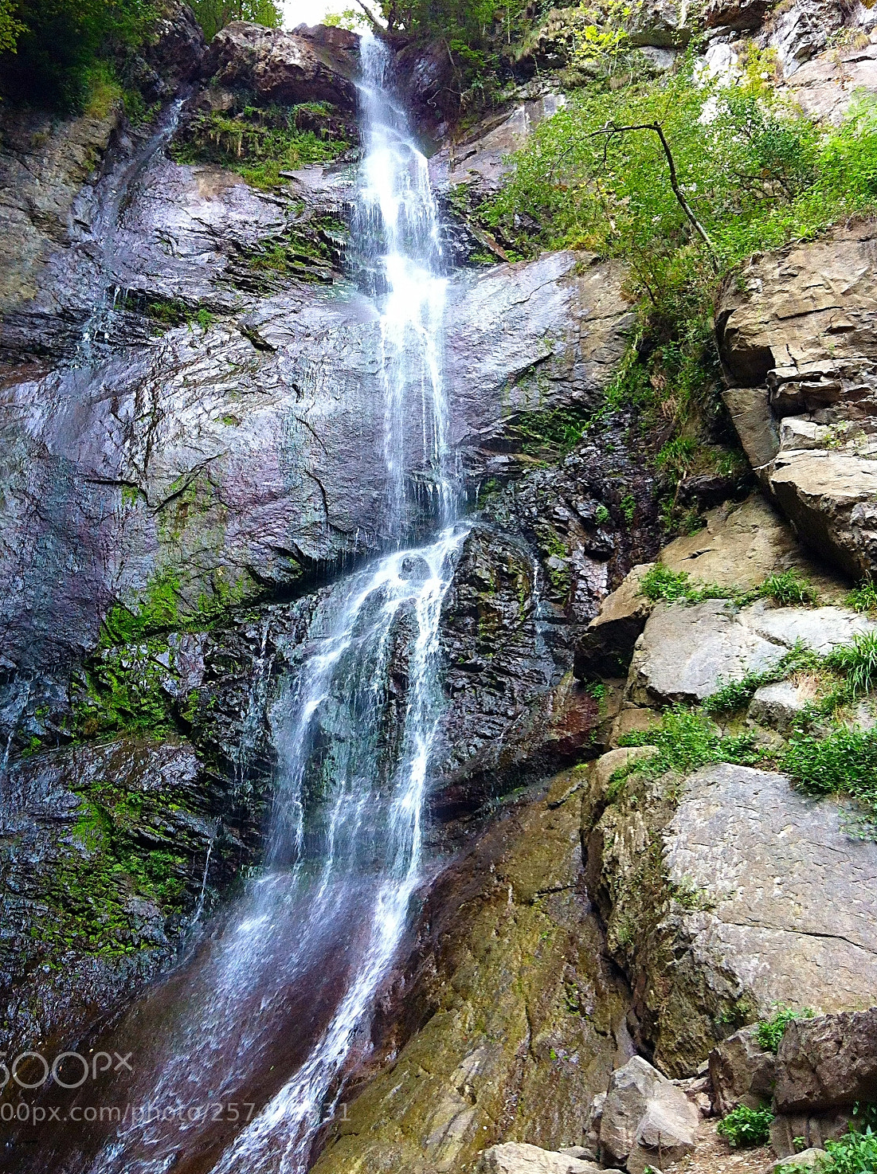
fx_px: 1287
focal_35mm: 38
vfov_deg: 49.0
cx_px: 411
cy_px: 538
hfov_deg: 37.6
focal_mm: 3.85
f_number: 2.8
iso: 80
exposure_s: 1/40
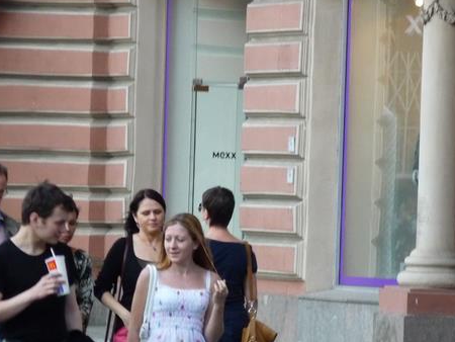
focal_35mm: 448
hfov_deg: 4.4
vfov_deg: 3.3
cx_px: 282
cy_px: 215
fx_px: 5892
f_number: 4.9
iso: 400
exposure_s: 1/100
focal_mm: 47
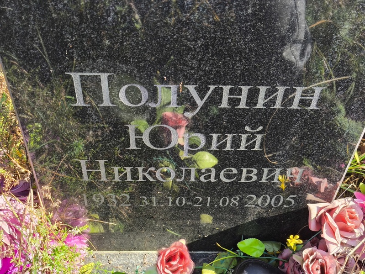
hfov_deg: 38.2
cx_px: 182
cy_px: 137
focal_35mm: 50
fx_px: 527
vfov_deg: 29.1
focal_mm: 4.71
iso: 50
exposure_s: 1/195
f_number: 1.7
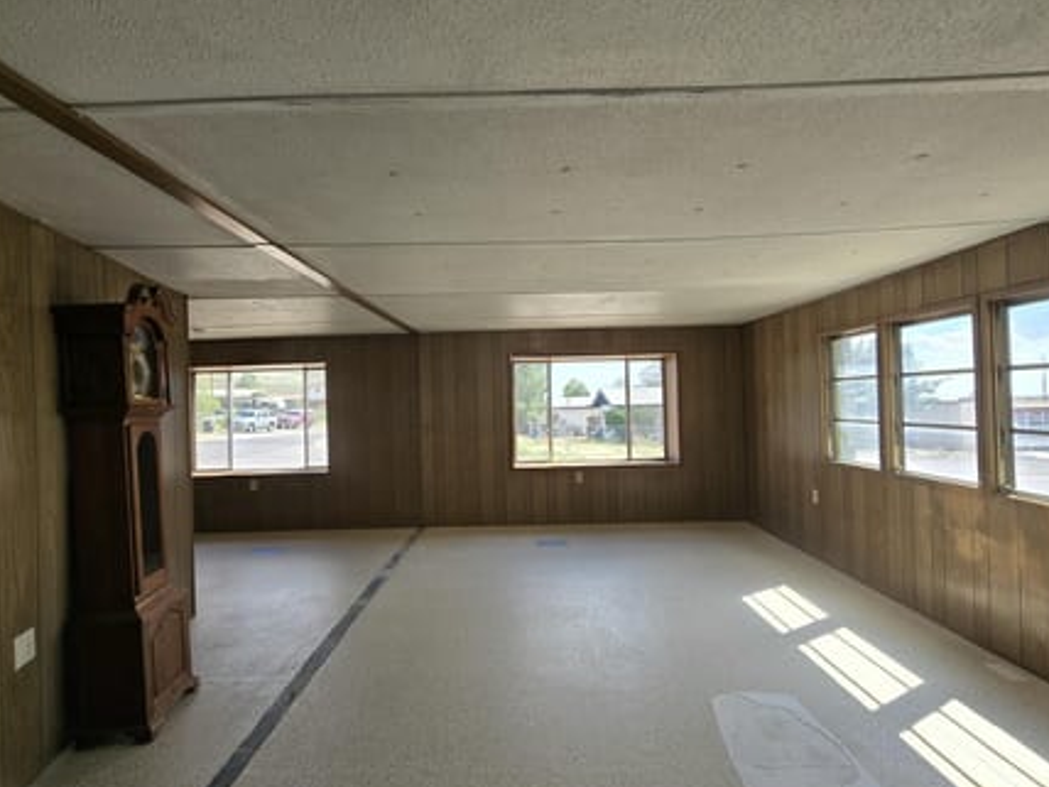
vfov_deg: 74.7
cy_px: 397
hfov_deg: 91.0
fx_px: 515
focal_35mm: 17
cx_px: 507
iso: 50
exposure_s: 1/463
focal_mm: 2.2
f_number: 2.2
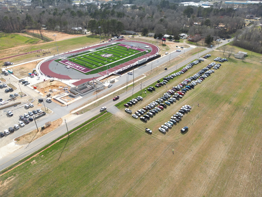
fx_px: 182
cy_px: 98
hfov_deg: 71.6
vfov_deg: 56.8
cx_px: 131
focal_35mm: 24
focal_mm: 6.72
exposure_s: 1/2000
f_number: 1.7
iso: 110
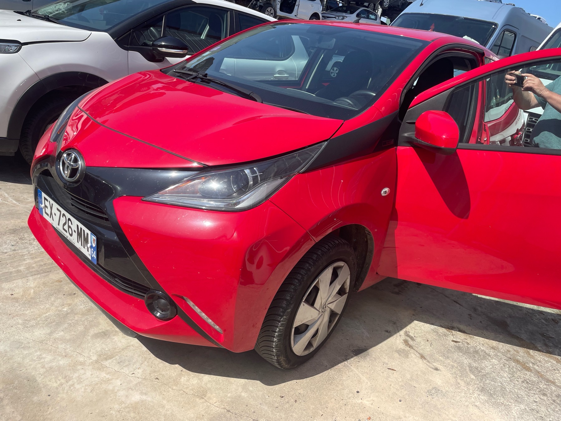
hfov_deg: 67.3
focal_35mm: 26
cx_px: 280
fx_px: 421
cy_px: 210
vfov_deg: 53.1
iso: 32
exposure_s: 1/2564
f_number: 1.6
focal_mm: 4.2
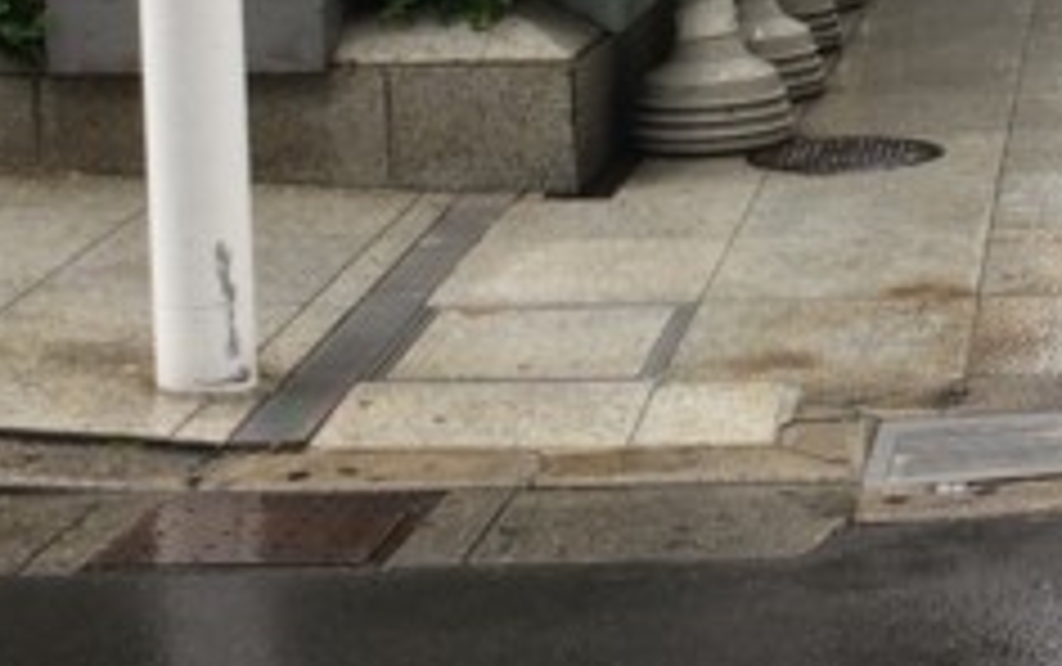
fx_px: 3013
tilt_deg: -7.3
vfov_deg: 12.3
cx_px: 932
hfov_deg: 19.7
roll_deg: +3.0
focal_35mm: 104
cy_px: -166
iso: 32
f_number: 2.2
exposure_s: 1/60
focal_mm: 4.15
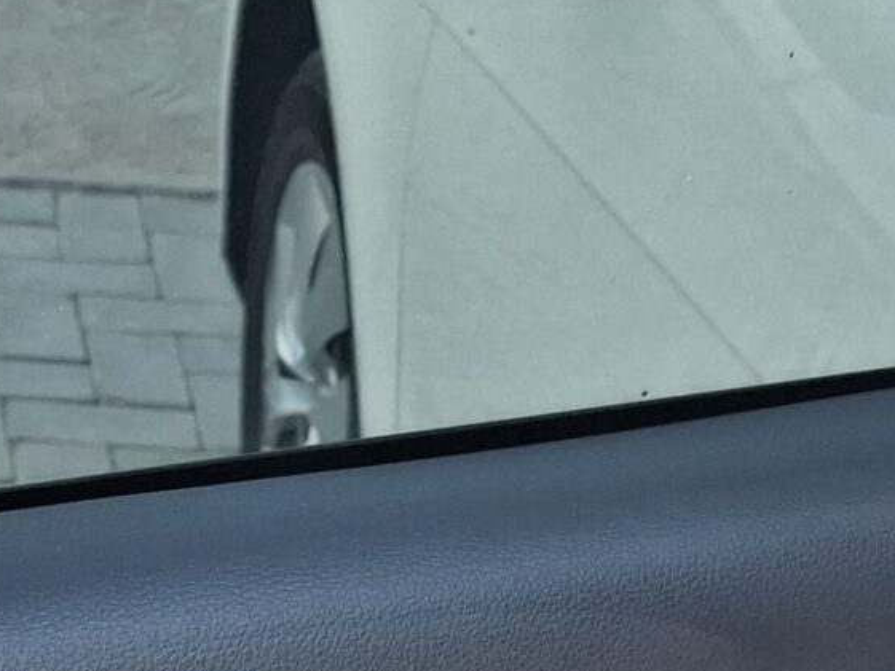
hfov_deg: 17.3
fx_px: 2948
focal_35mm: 114
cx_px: 488
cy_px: 1281
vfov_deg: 11.8
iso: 25
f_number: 1.8
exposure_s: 1/120
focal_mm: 4.69
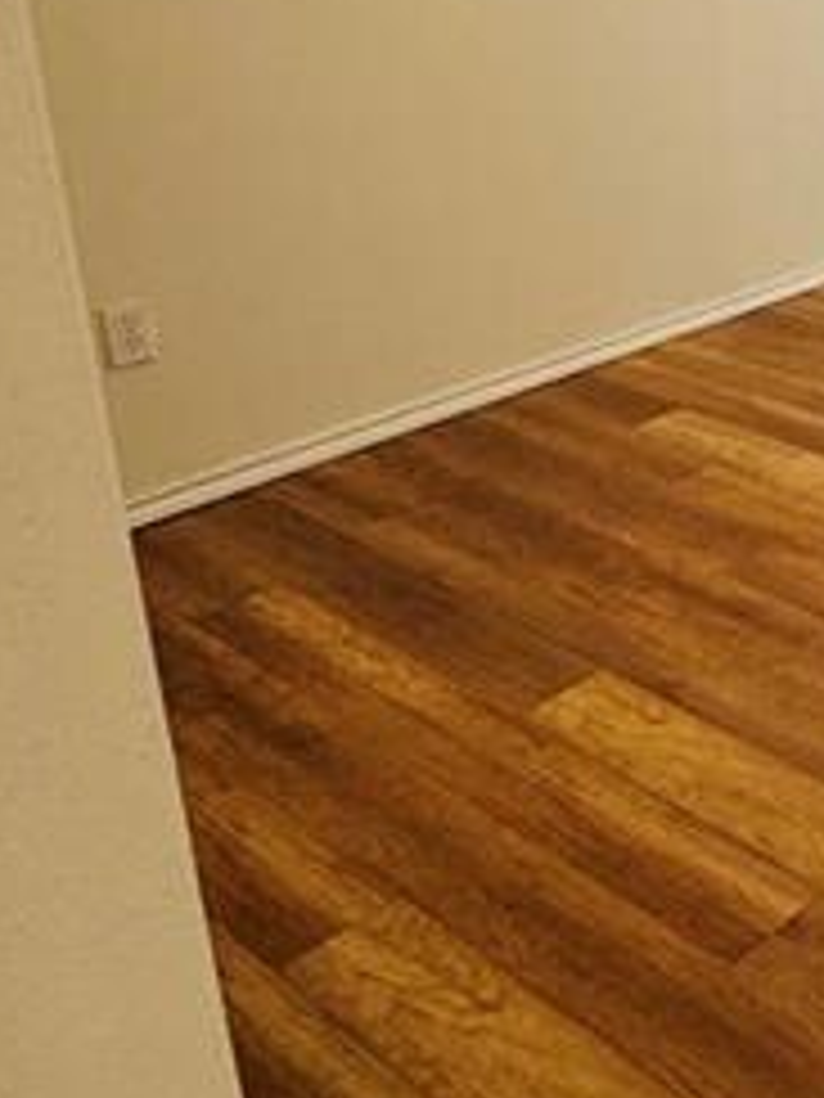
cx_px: 1243
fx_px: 1397
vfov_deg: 40.3
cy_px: 148
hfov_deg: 25.0
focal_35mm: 44
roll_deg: +0.3
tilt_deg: -12.6
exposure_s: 1/60
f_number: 2.2
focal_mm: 2.22
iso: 200
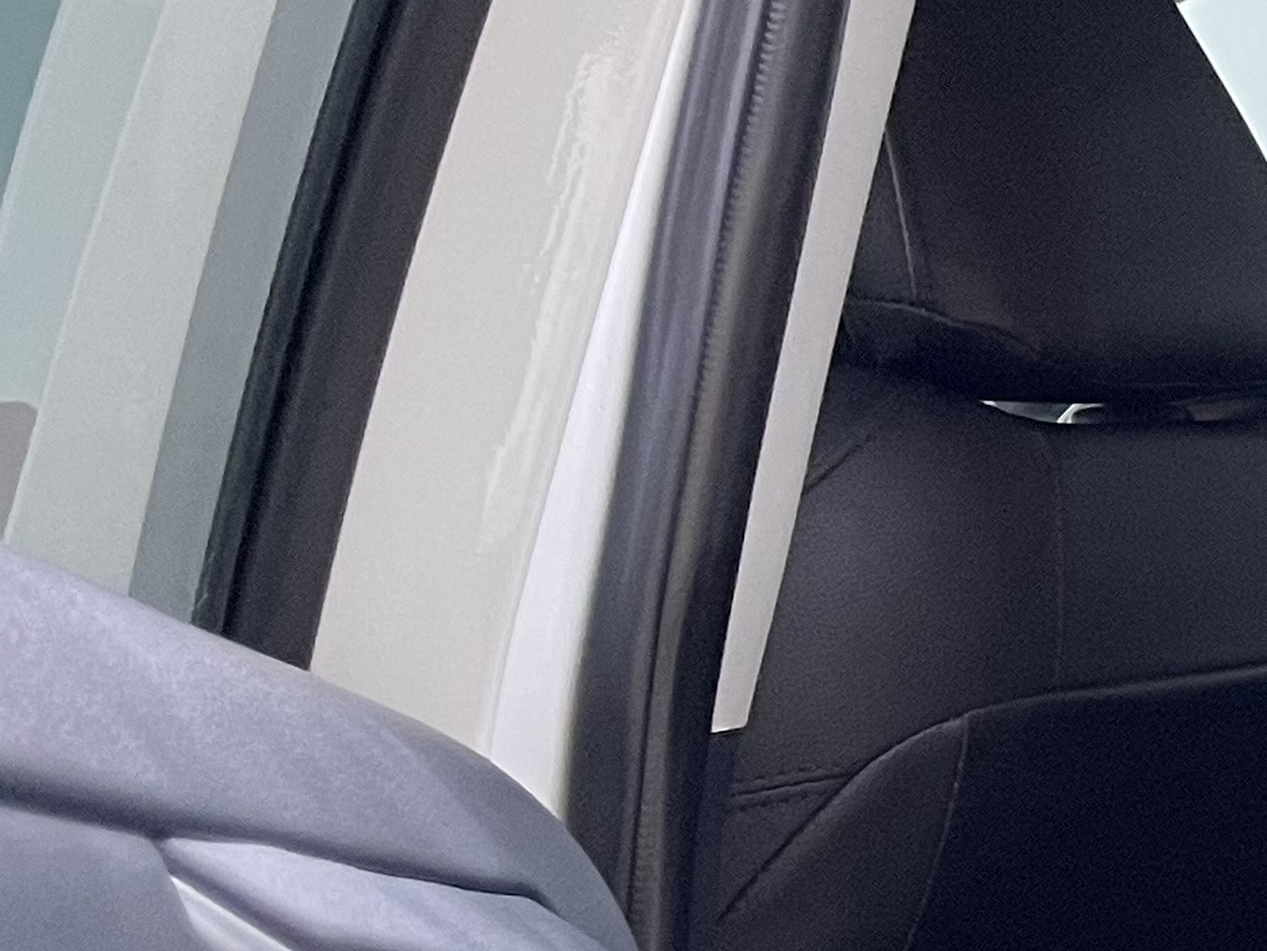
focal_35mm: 108
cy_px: 1087
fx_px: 3953
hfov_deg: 15.1
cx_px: 2467
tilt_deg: -10.8
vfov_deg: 13.4
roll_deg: -0.6
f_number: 1.6
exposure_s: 1/50
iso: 160
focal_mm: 5.1
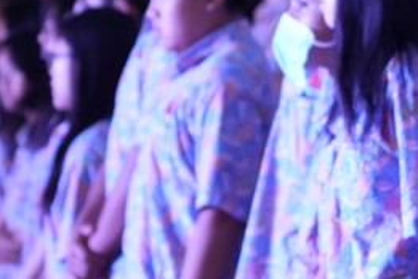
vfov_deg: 3.2
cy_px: 128
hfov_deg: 4.7
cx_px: 348
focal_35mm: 435
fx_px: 5050
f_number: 2.8
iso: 1000
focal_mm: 70
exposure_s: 1/25
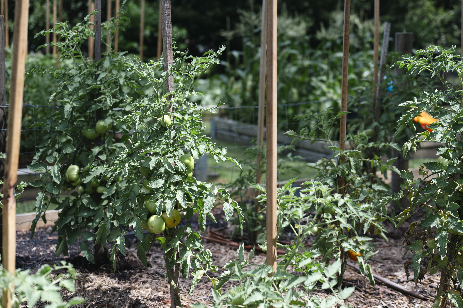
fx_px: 643
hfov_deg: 39.6
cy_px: 154
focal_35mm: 50
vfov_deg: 27.0
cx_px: 232
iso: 250
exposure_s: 1/4000
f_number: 2.8
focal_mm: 50
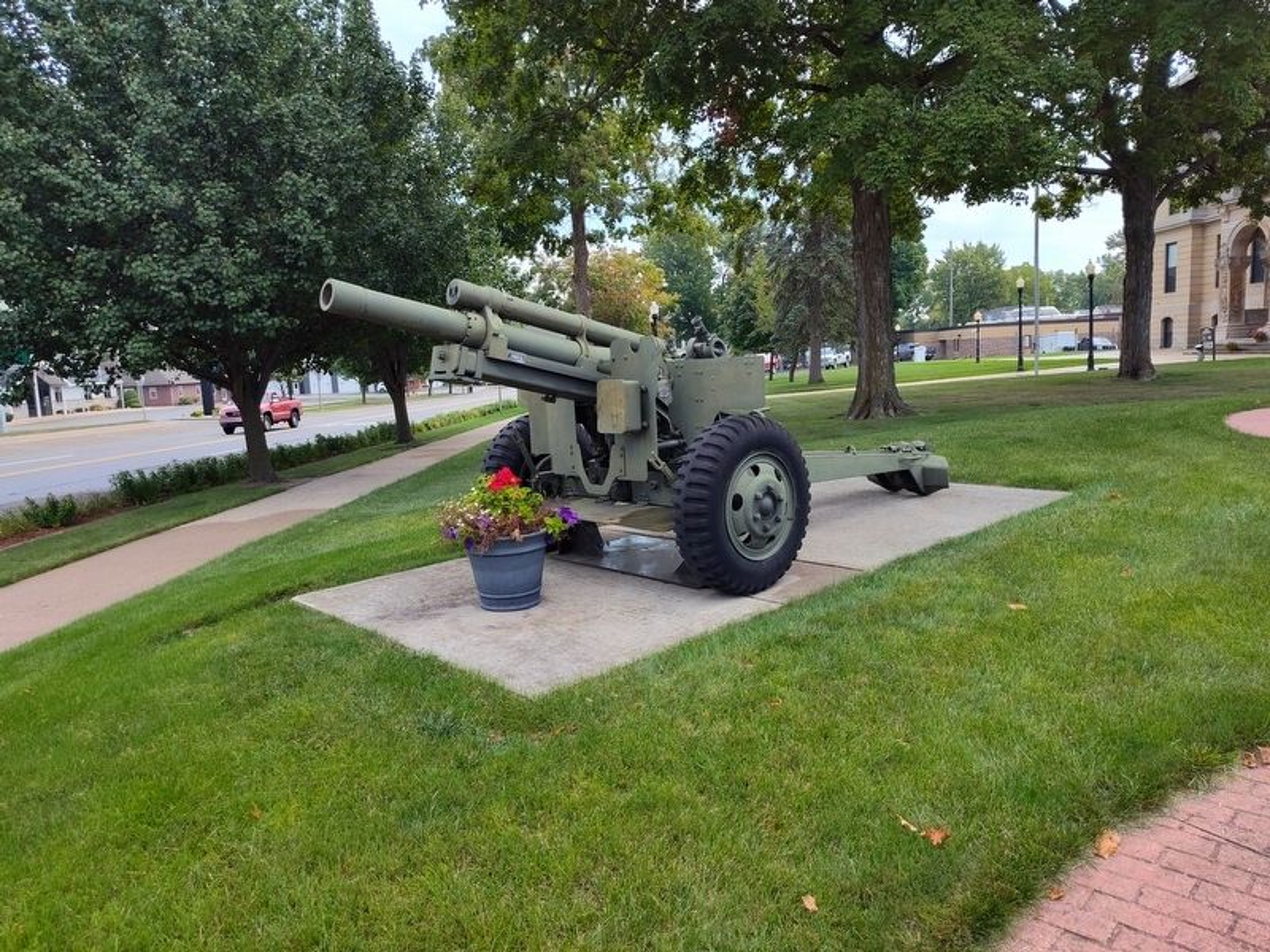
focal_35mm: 23
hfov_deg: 73.9
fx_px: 844
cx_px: 635
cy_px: 476
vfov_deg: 58.9
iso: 100
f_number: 1.8
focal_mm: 5.56
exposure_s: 1/742
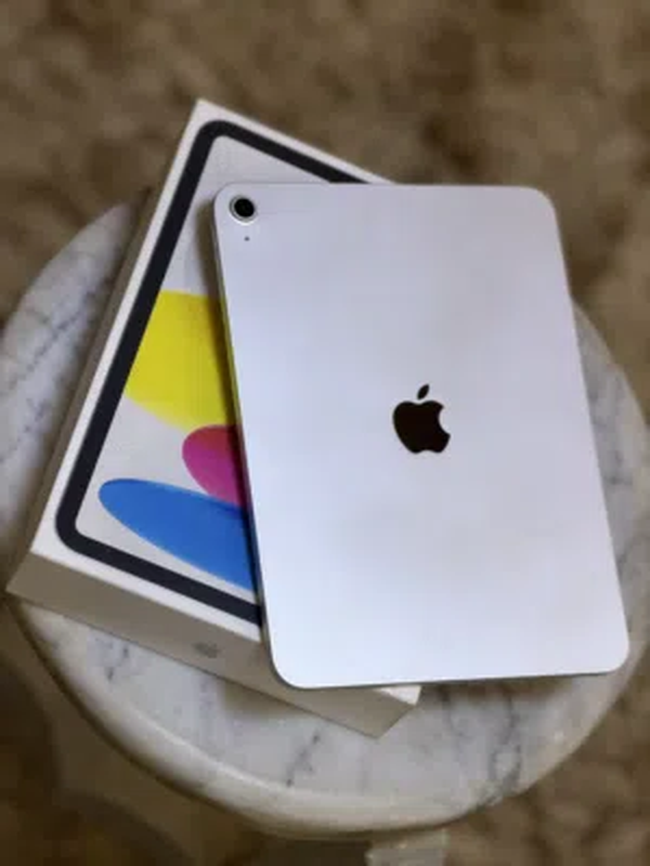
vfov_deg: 19.6
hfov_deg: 14.8
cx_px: 325
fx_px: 2504
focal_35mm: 100
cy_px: 433
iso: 250
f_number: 2.8
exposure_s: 1/50
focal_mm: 16.89
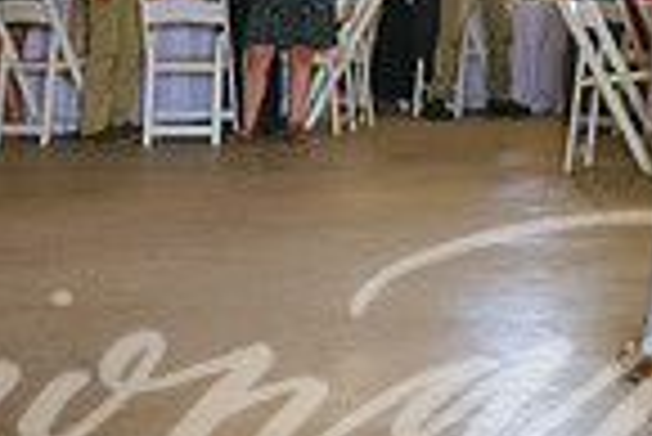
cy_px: -119
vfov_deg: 11.9
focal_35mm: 112
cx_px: 796
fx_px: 2030
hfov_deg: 17.4
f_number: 2.8
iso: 160
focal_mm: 28
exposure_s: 1/160
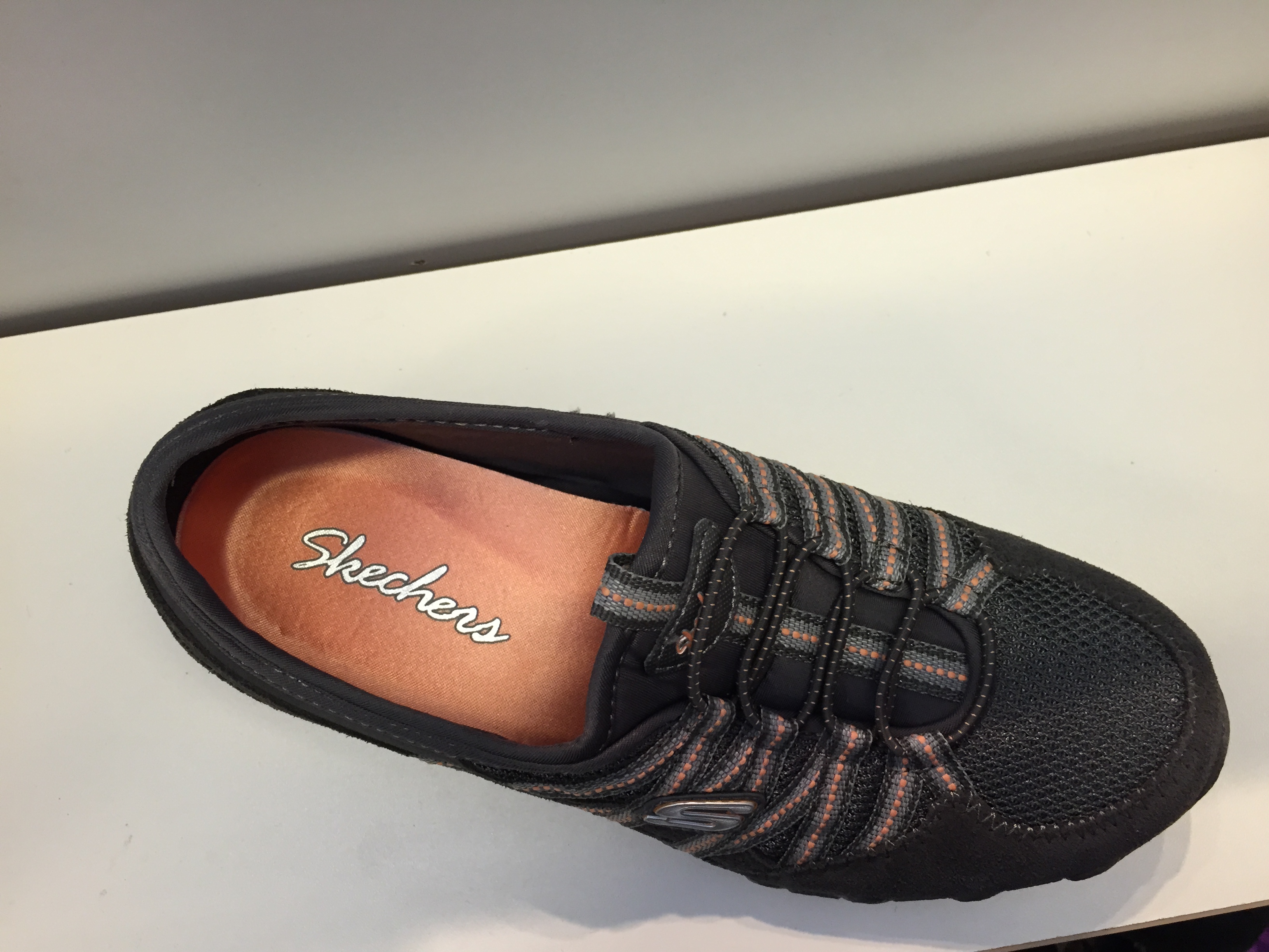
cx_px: 634
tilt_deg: -75.2
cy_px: 476
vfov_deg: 48.2
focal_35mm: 29
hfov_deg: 61.7
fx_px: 1063
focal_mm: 4.15
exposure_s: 1/33
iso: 64
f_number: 2.2
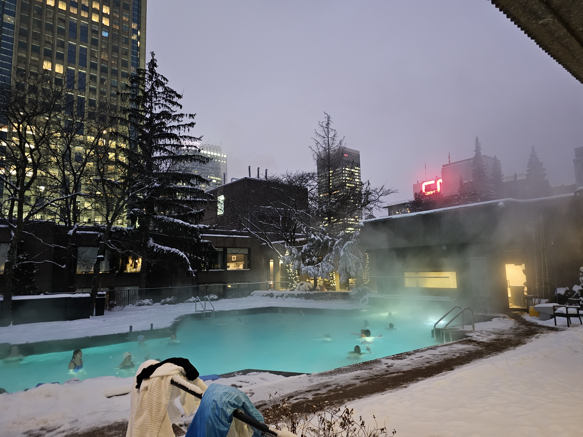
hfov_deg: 73.9
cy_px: 218
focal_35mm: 23
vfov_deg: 58.9
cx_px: 292
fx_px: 387
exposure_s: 1/26
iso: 1000
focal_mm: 6.3
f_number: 1.7
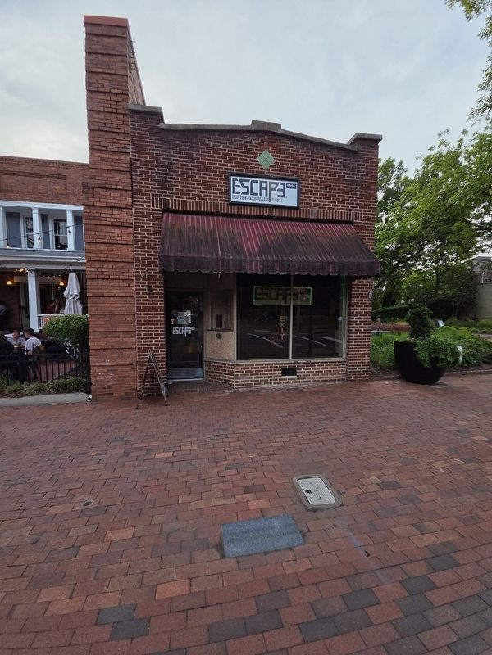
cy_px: 328
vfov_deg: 106.2
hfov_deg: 89.9
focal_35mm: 13
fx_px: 246
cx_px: 246
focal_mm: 2.2
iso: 100
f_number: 2.2
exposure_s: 1/1325
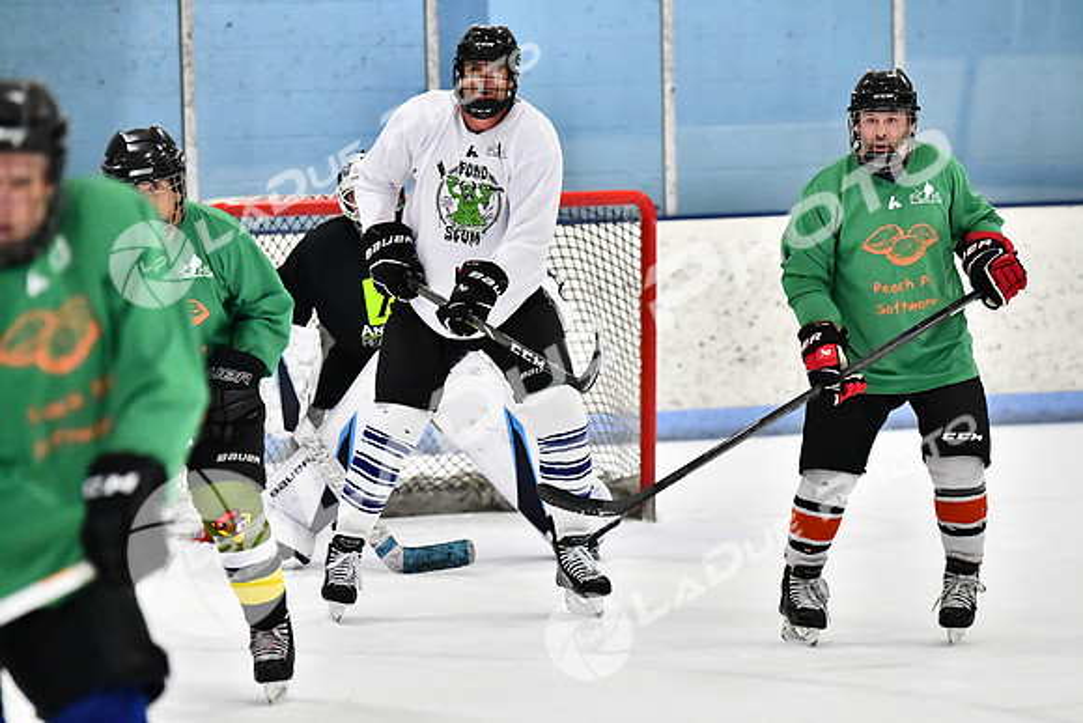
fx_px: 6770
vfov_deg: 6.1
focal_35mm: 225
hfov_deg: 9.1
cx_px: 542
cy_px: 362
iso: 6400
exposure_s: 1/1600
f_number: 2.8
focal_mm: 150
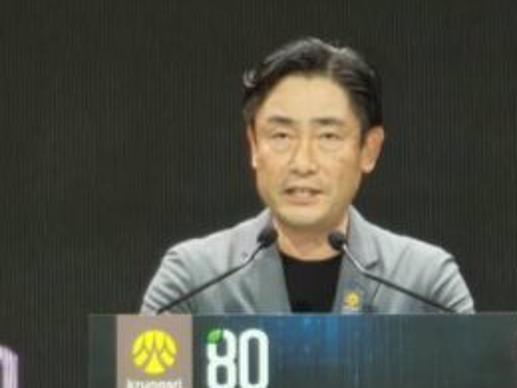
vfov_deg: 1.6
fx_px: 13516
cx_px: 288
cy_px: 125
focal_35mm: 905
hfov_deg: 2.2
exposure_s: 1/100
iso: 400
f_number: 3
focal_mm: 17.27
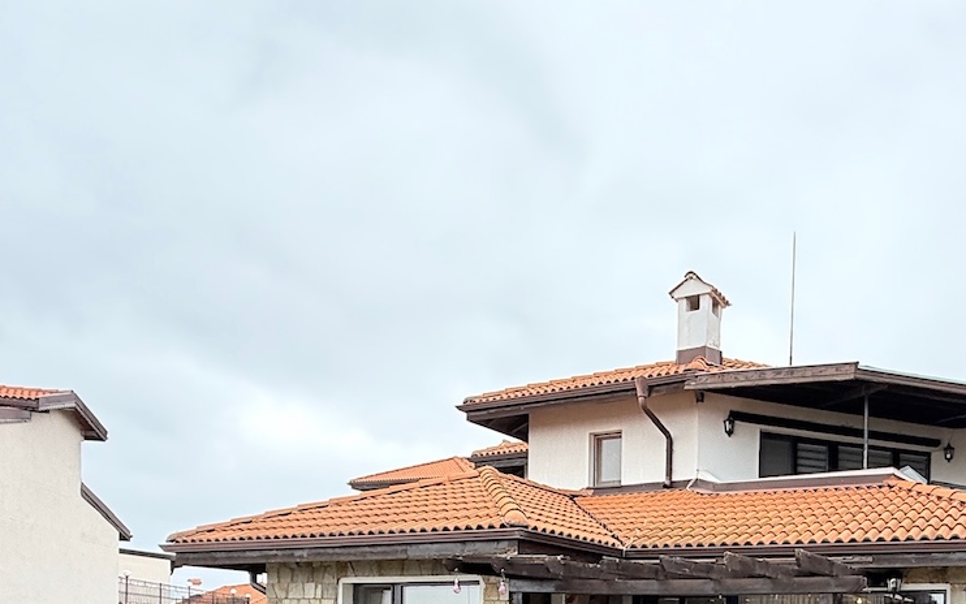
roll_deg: -1.2
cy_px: 662
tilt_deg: -1.2
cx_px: 733
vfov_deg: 35.8
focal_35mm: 30
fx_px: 790
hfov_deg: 59.3
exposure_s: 1/276
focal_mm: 2.22
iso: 64
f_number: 2.2
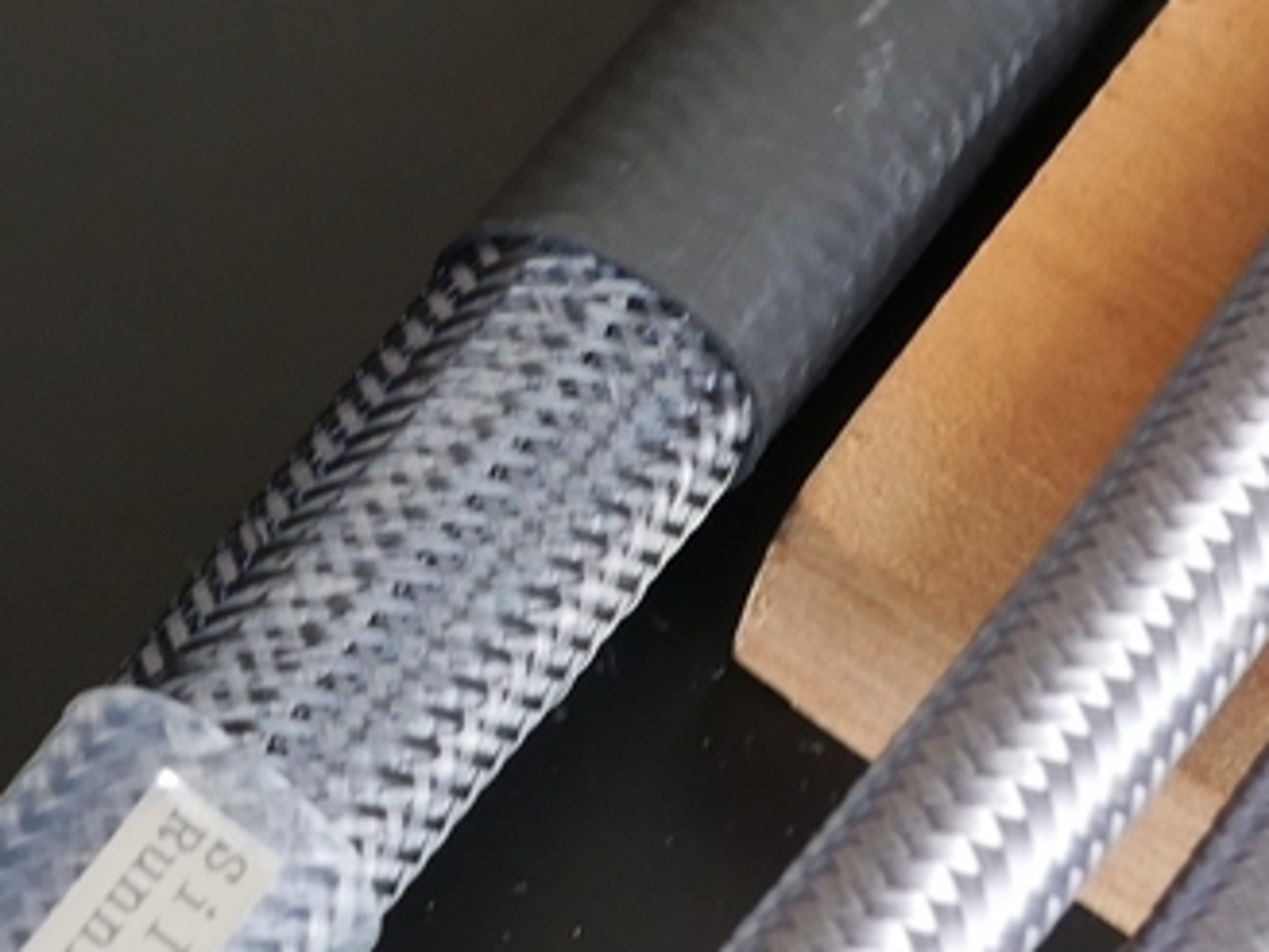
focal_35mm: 183
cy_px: -45
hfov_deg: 10.6
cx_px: -224
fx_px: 6709
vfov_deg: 8.1
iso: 1250
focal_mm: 25
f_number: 5
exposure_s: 1/60
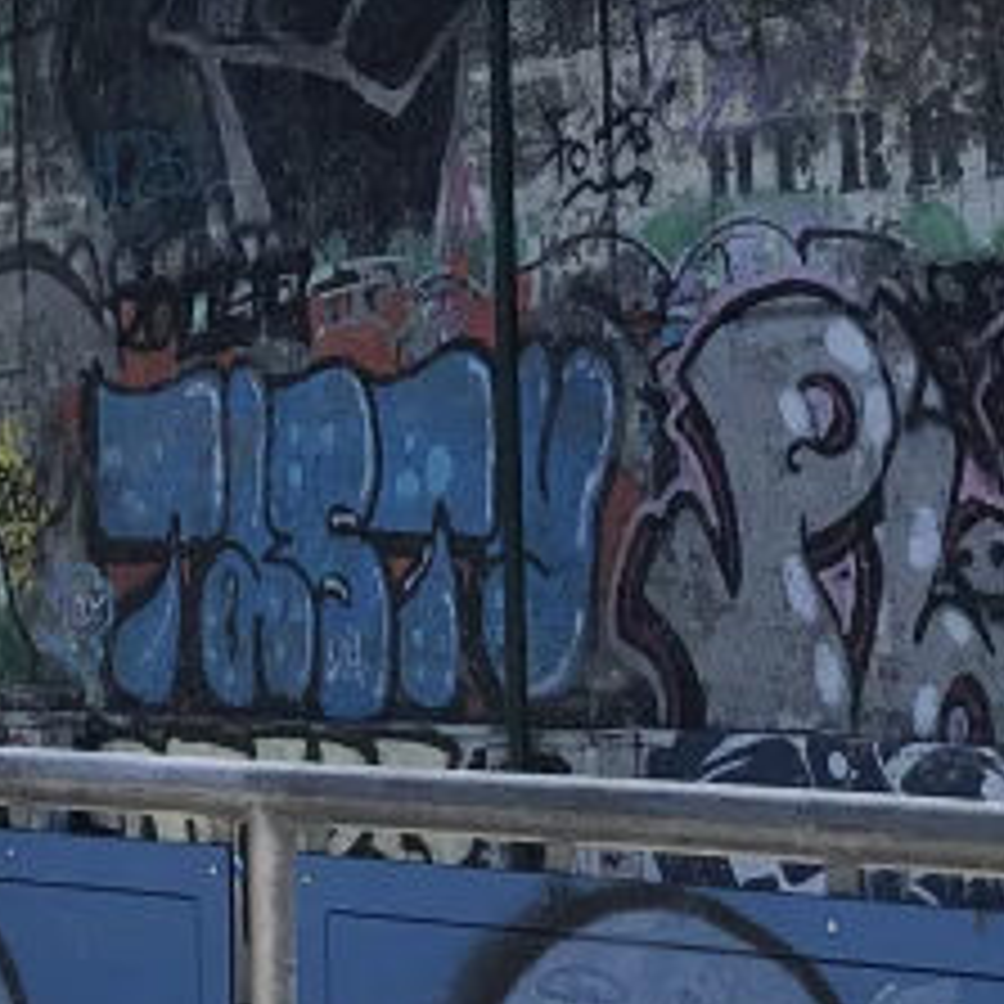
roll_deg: +1.6
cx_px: 432
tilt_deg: +2.3
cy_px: 320
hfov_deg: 13.1
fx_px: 4364
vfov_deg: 13.1
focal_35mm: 133
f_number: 1.8
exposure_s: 1/2667
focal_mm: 4
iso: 20
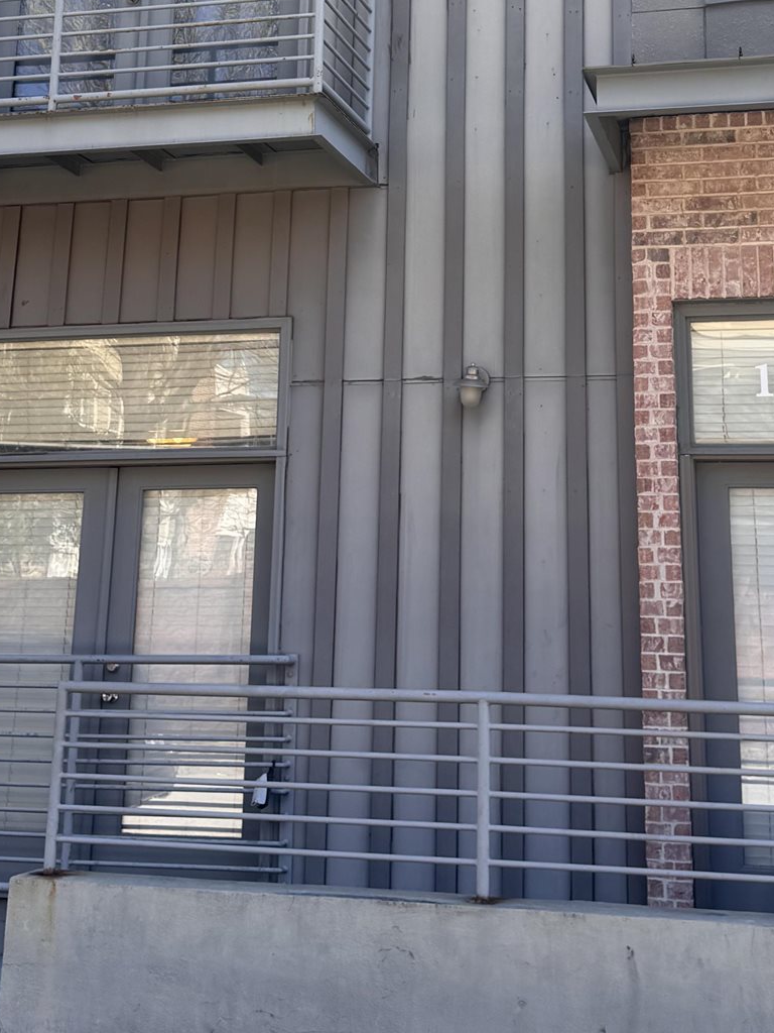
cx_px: 422
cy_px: 178
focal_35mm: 54
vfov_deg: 34.2
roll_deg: -1.0
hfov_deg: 27.0
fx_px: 1610
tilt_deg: +15.6
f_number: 1.78
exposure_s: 1/966
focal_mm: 6.76
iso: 80
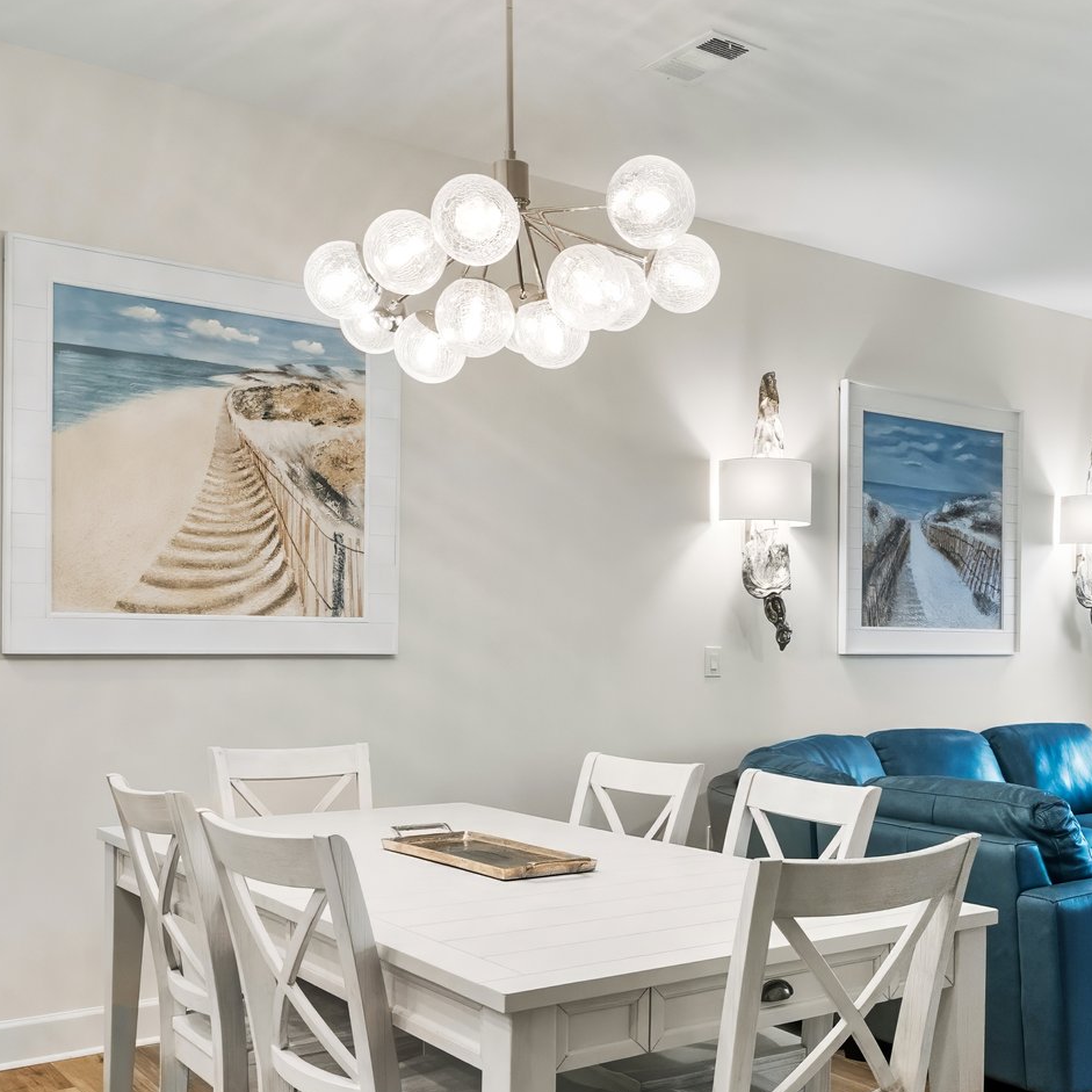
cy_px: 648
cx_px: 751
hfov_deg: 43.9
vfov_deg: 44.5
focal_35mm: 37
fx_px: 1327
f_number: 8
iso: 12800
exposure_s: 1/25
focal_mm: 20.1
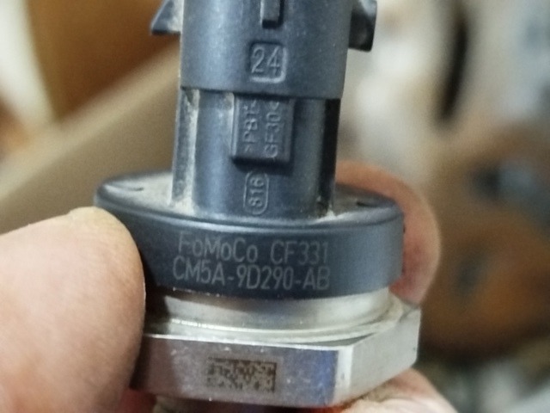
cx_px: 275
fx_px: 1144
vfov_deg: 20.4
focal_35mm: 72
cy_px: 206
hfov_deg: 27.0
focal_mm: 5.31
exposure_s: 1/17
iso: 1000
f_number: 1.7
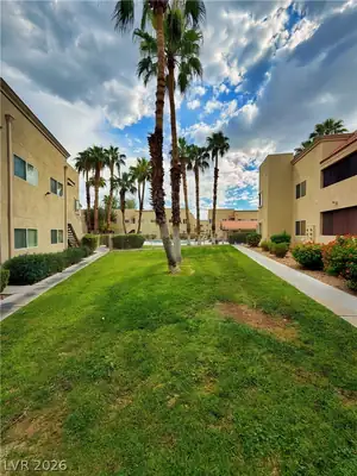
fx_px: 193
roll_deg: +1.4
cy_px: 238
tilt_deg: -0.6
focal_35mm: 14
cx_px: 178
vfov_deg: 102.1
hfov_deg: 85.7
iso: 20
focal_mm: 2.22
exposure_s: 1/955
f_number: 2.2
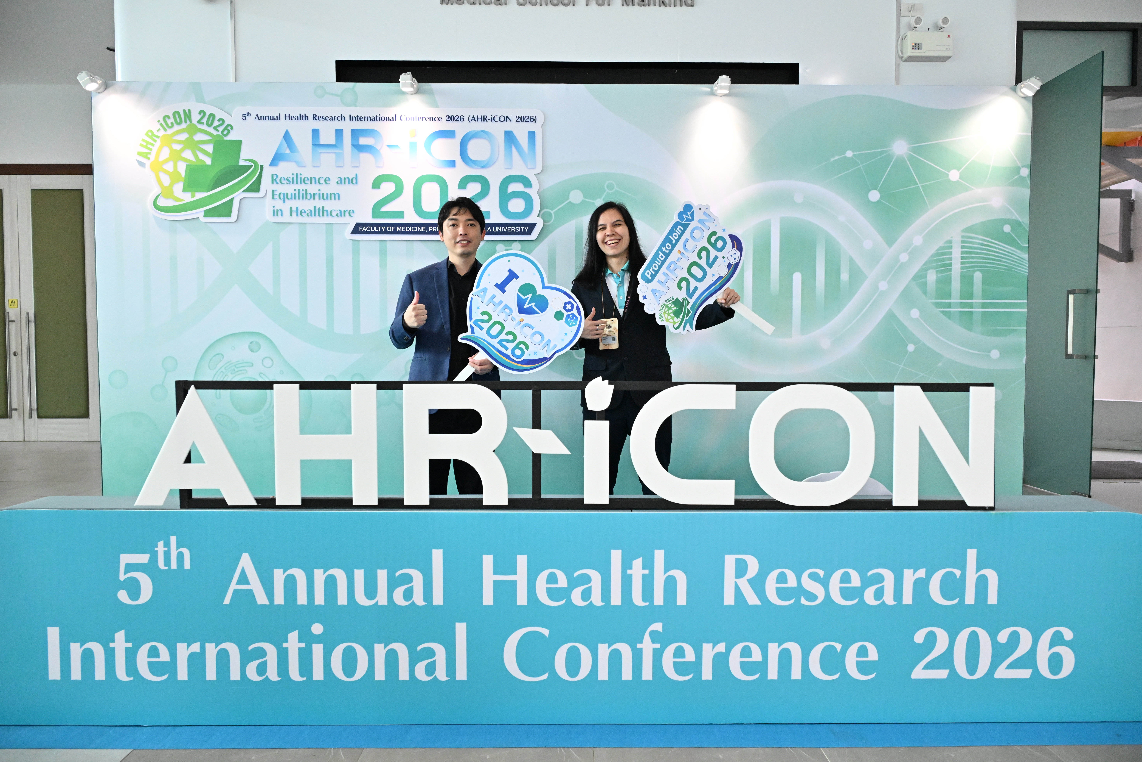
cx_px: 571
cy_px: 381
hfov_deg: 73.7
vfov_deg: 53.1
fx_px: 761
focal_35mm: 24
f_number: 4.5
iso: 6400
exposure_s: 1/640
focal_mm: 24
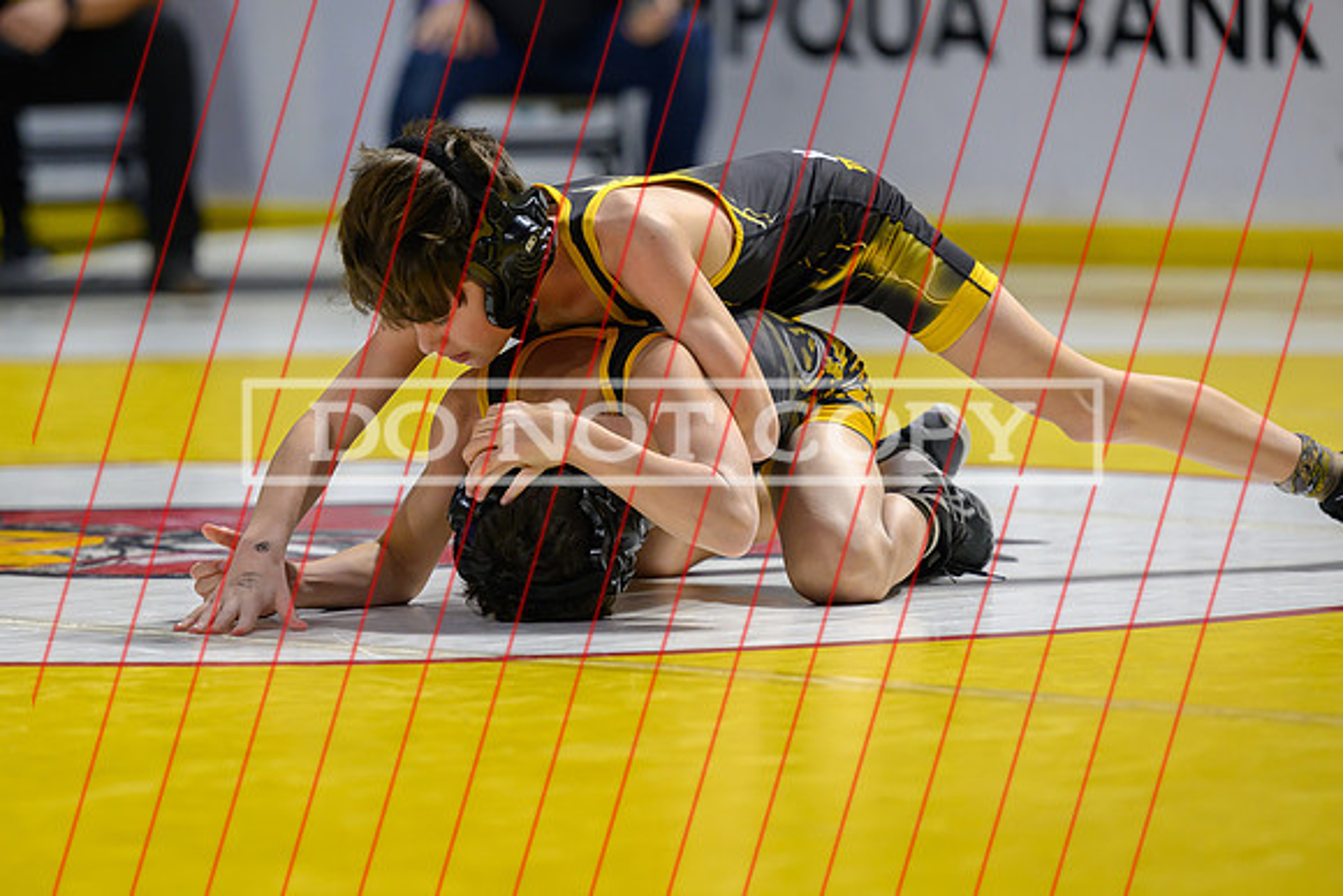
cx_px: 550
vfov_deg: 6.9
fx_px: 7451
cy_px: 508
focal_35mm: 200
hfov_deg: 10.3
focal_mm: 150
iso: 2000
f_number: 2.8
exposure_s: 1/800
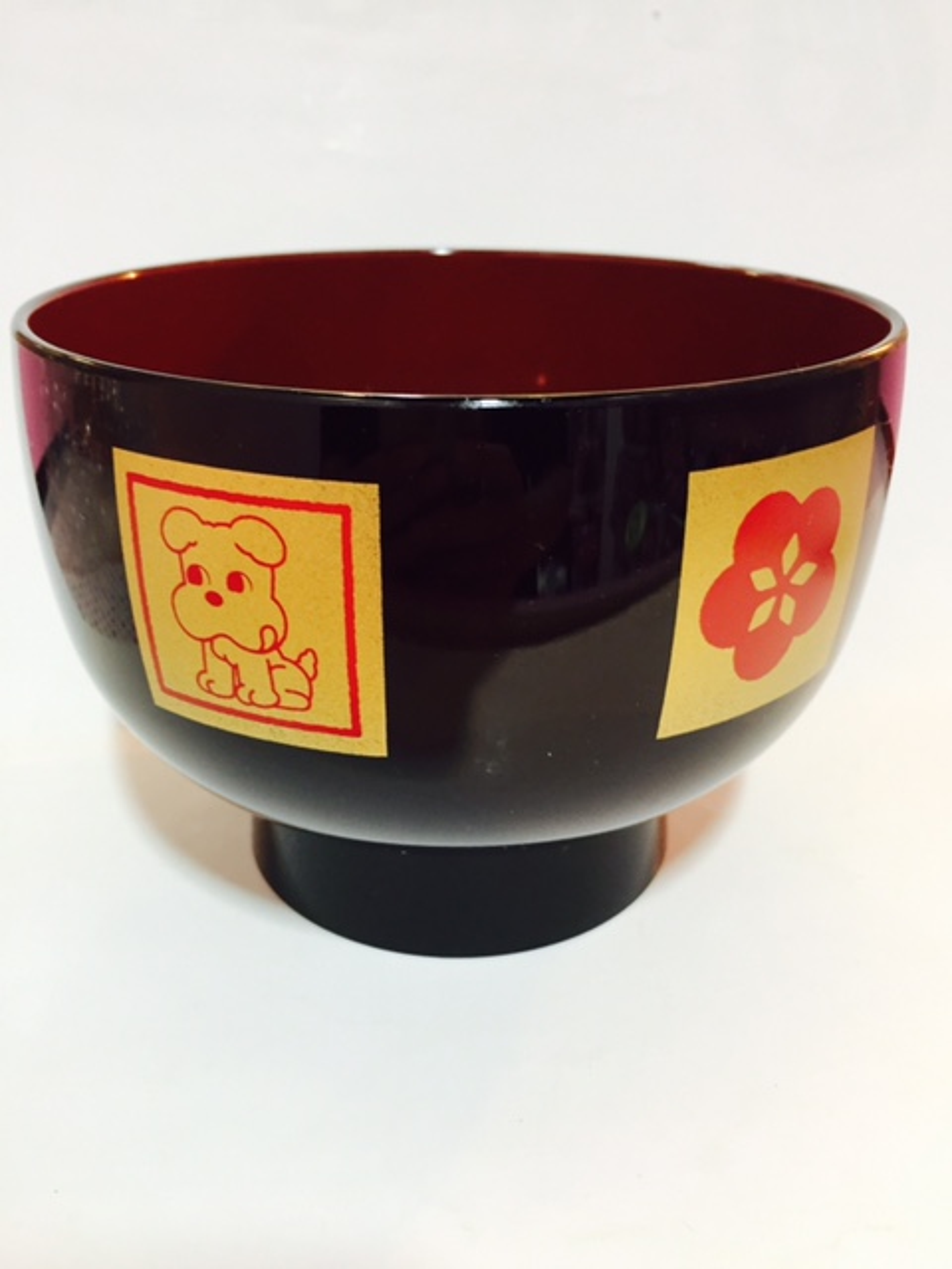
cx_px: 476
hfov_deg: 48.2
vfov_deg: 61.7
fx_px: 1063
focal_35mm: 29
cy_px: 634
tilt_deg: -22.9
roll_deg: -0.1
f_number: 2.2
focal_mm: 4.15
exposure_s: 1/33
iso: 125
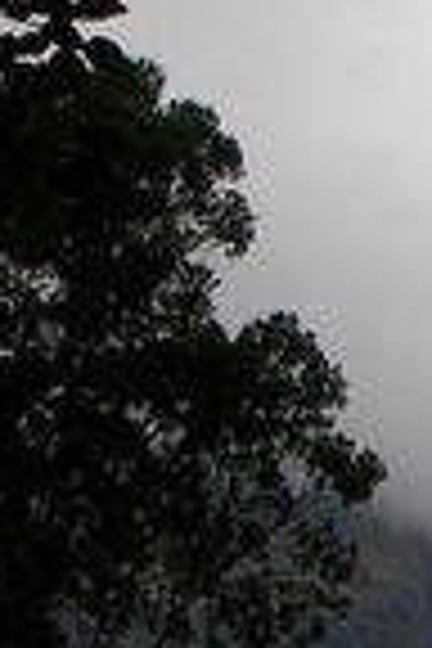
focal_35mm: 498
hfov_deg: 2.8
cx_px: 711
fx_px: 8963
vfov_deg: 4.1
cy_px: 864
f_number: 4.9
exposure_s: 1/758
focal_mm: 17.4
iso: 50
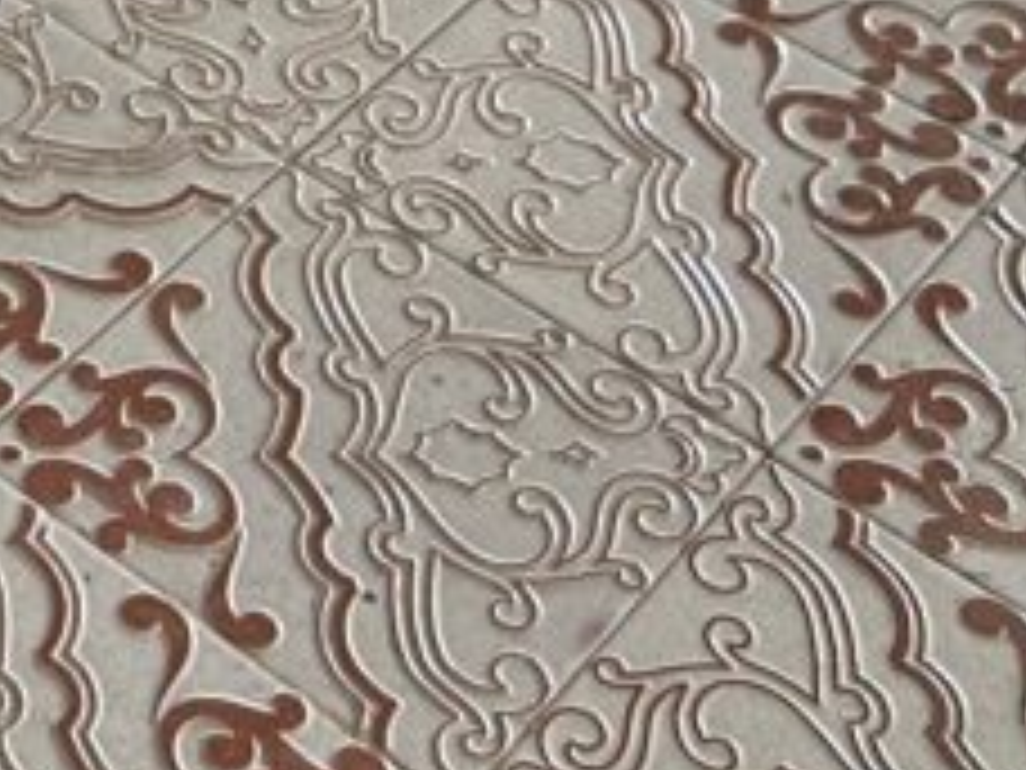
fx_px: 3468
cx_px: -450
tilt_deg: -29.0
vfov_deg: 11.3
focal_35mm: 117
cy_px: -824
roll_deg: -0.3
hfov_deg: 15.7
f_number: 1.5
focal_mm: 5.7
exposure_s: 1/60
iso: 160
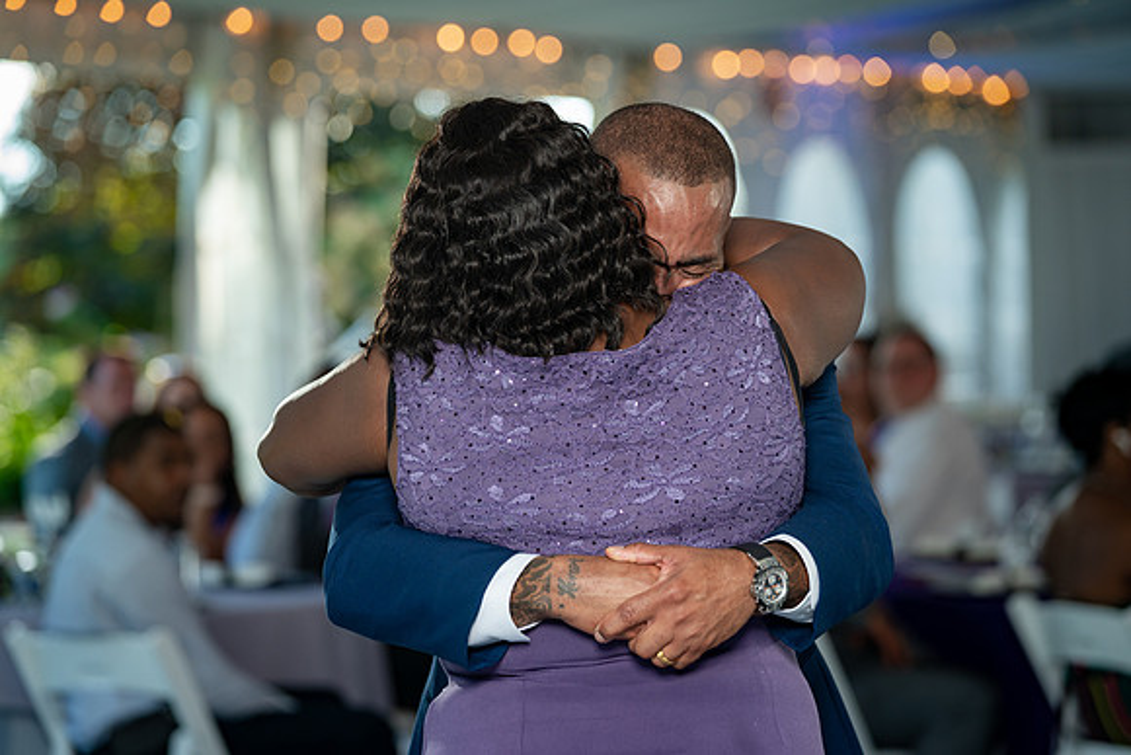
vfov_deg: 9.7
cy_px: 378
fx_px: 4469
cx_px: 566
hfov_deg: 14.4
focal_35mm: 142
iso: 320
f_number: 4
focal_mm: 142
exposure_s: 1/200
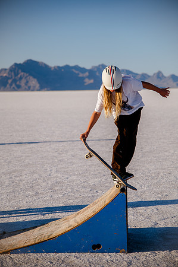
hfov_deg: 16.0
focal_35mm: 85
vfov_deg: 23.9
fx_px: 632
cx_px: 89
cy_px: 134
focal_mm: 85
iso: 200
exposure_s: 1/3200
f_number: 4
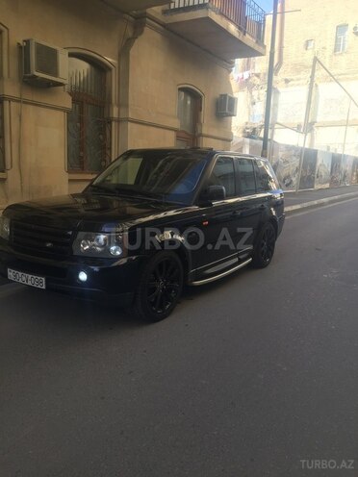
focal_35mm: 29
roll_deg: -1.5
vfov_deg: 61.7
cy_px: 238
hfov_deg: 48.2
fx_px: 400
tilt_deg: -9.4
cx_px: 179
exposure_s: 1/329
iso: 32
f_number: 2.2
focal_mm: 4.15
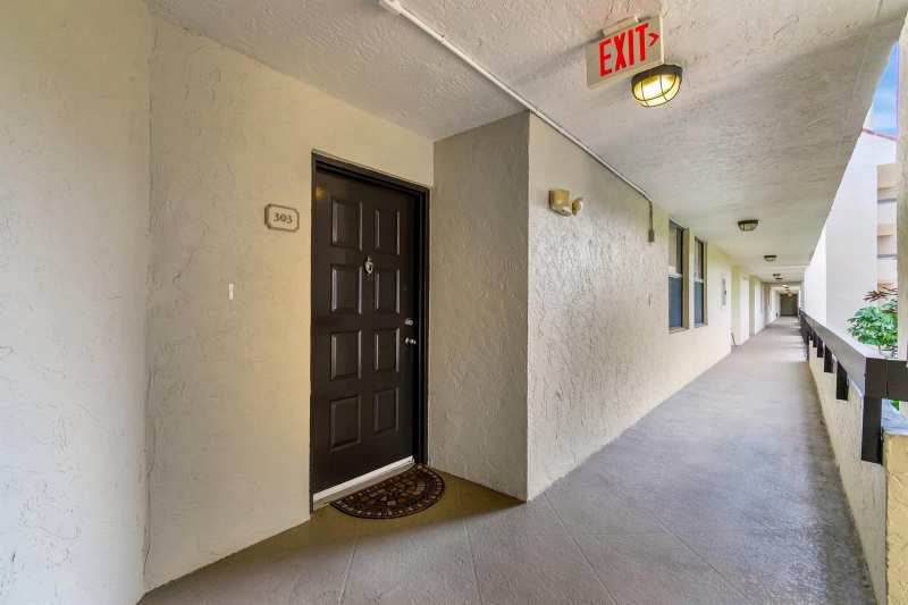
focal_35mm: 15
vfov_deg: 77.3
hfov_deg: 100.4
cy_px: 302
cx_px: 454
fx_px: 378
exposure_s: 1/100
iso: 1000
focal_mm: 10
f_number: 8
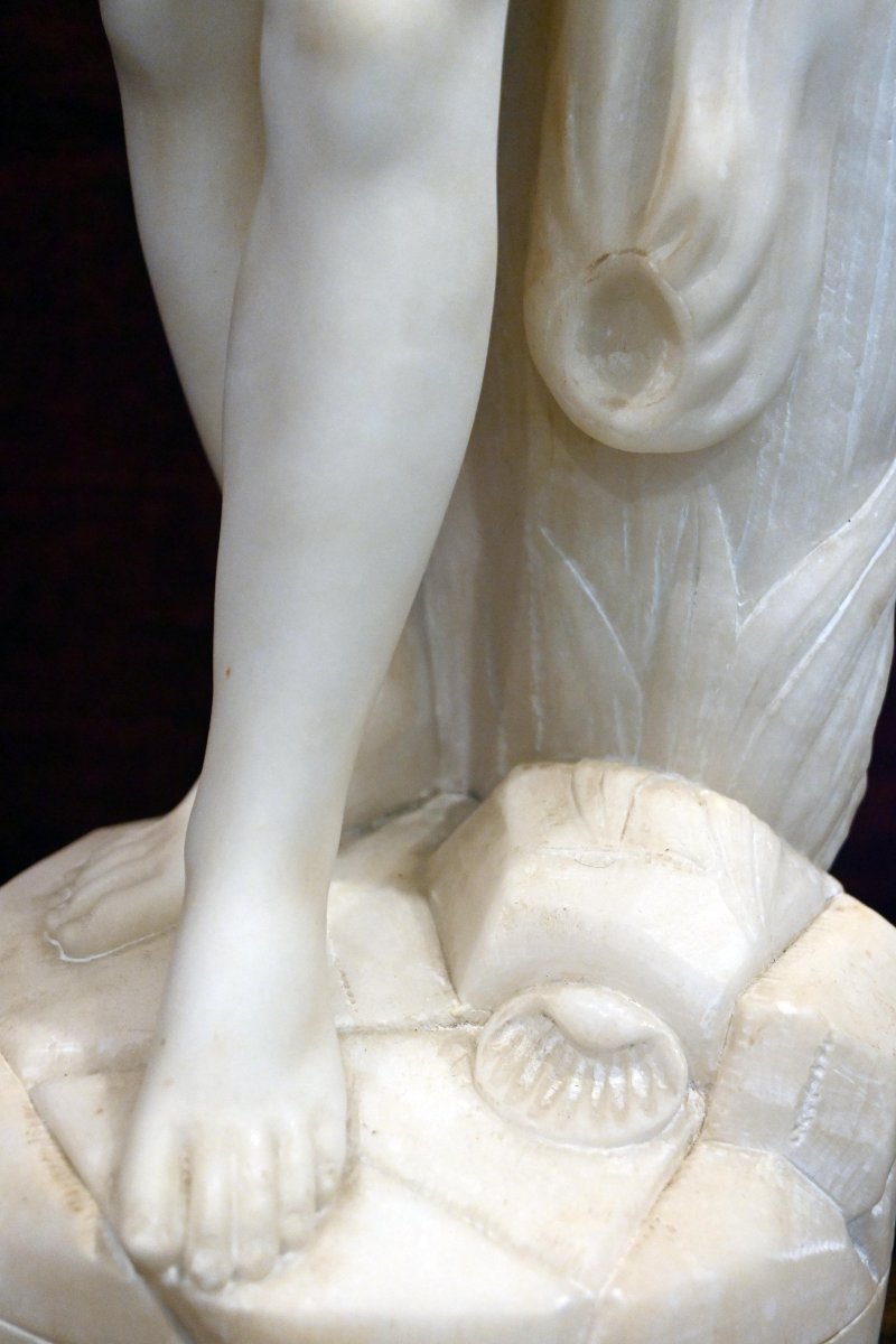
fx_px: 2800
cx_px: 448
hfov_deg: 18.2
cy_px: 672
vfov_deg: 27.0
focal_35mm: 75
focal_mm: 50
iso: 4000
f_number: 6.3
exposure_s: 1/60
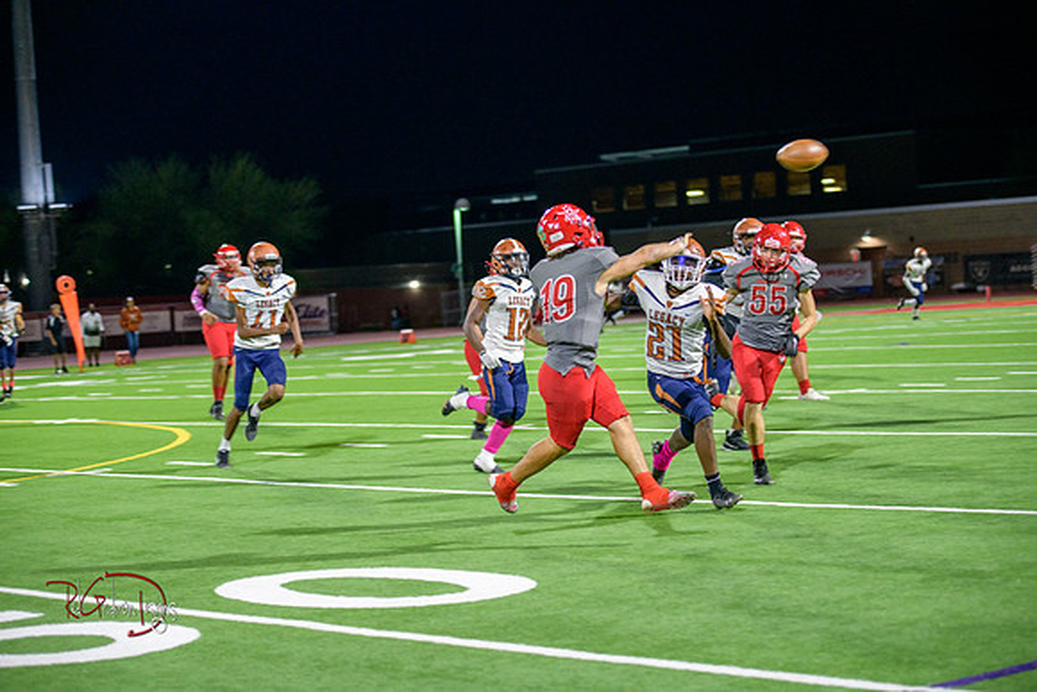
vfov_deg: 15.2
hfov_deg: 22.6
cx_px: 518
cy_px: 346
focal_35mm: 90
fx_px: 2593
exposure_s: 1/250
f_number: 2.8
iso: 1600
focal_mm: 90
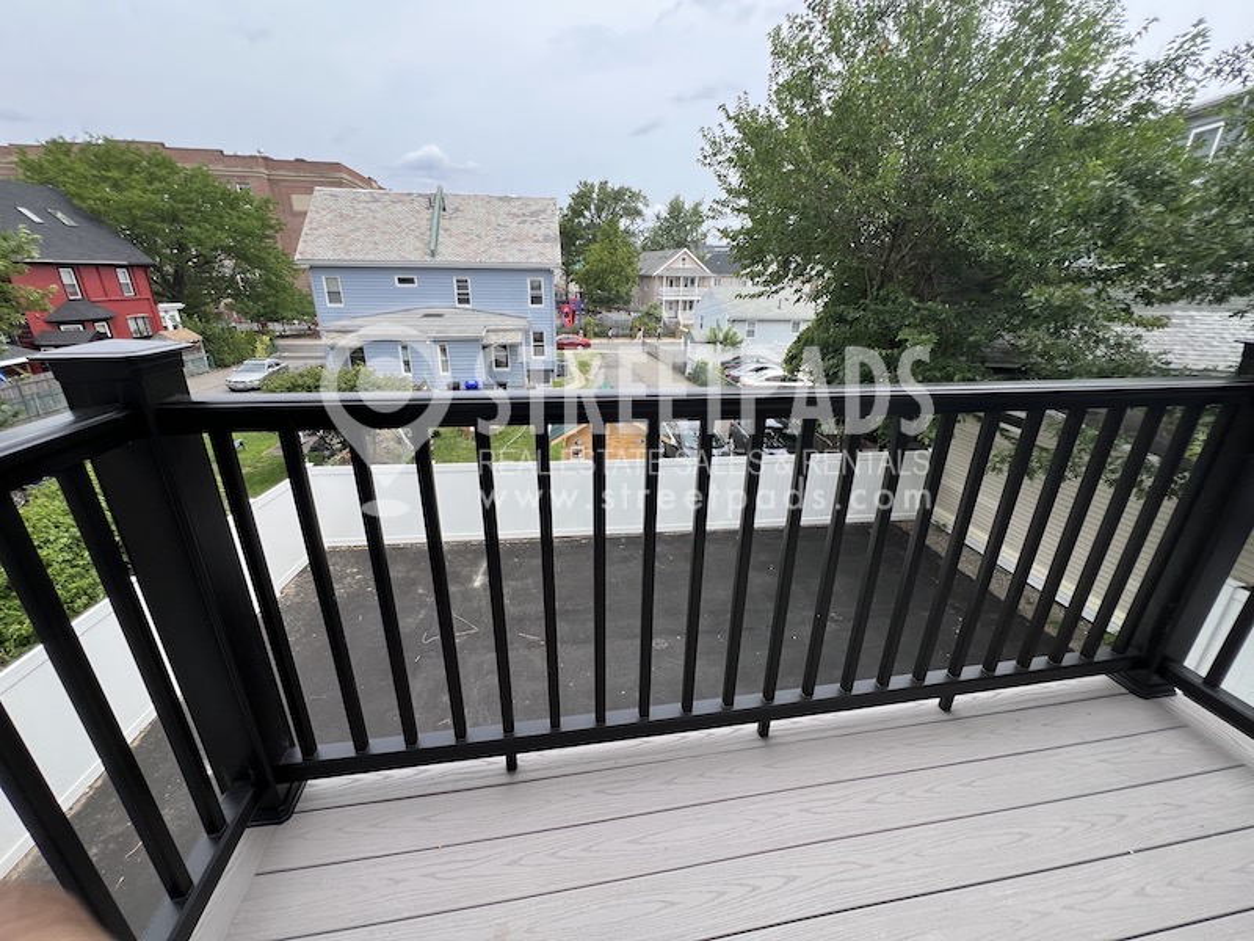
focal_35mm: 13
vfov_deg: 89.9
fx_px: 471
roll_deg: -1.1
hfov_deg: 106.2
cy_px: 470
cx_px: 627
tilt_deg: -21.6
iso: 32
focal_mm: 1.57
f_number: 1.8
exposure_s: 1/630
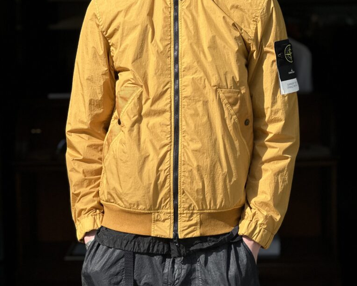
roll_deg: +1.1
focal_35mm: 101
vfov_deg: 15.2
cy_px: 148
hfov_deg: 19.0
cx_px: 179
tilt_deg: -5.1
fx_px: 1067
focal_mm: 9
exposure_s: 1/1119
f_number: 2.8
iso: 32
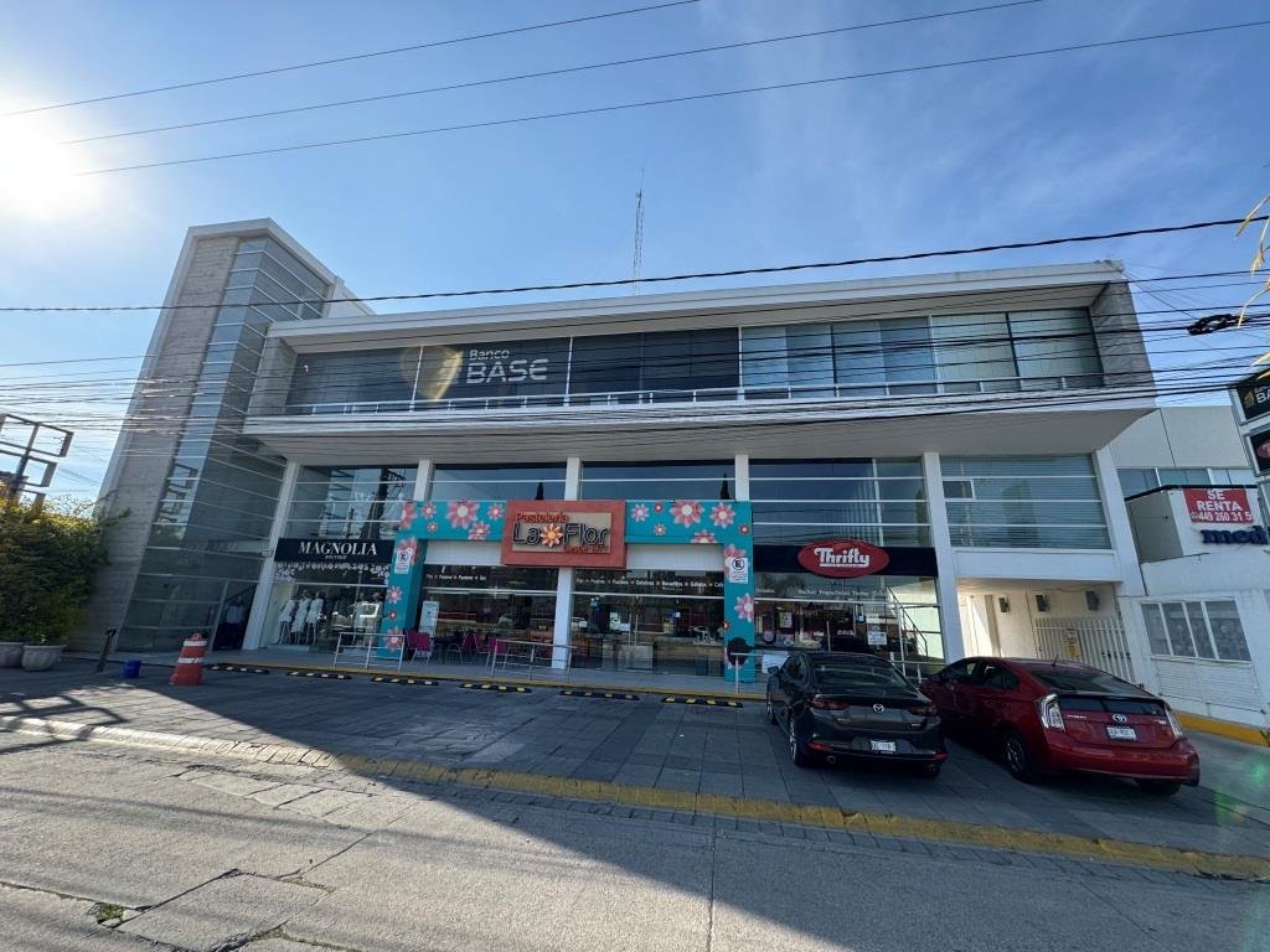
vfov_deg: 85.7
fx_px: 514
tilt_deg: +15.0
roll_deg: -1.9
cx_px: 635
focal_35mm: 14
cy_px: 476
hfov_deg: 102.1
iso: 40
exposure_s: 1/749
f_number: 2.2
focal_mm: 2.22
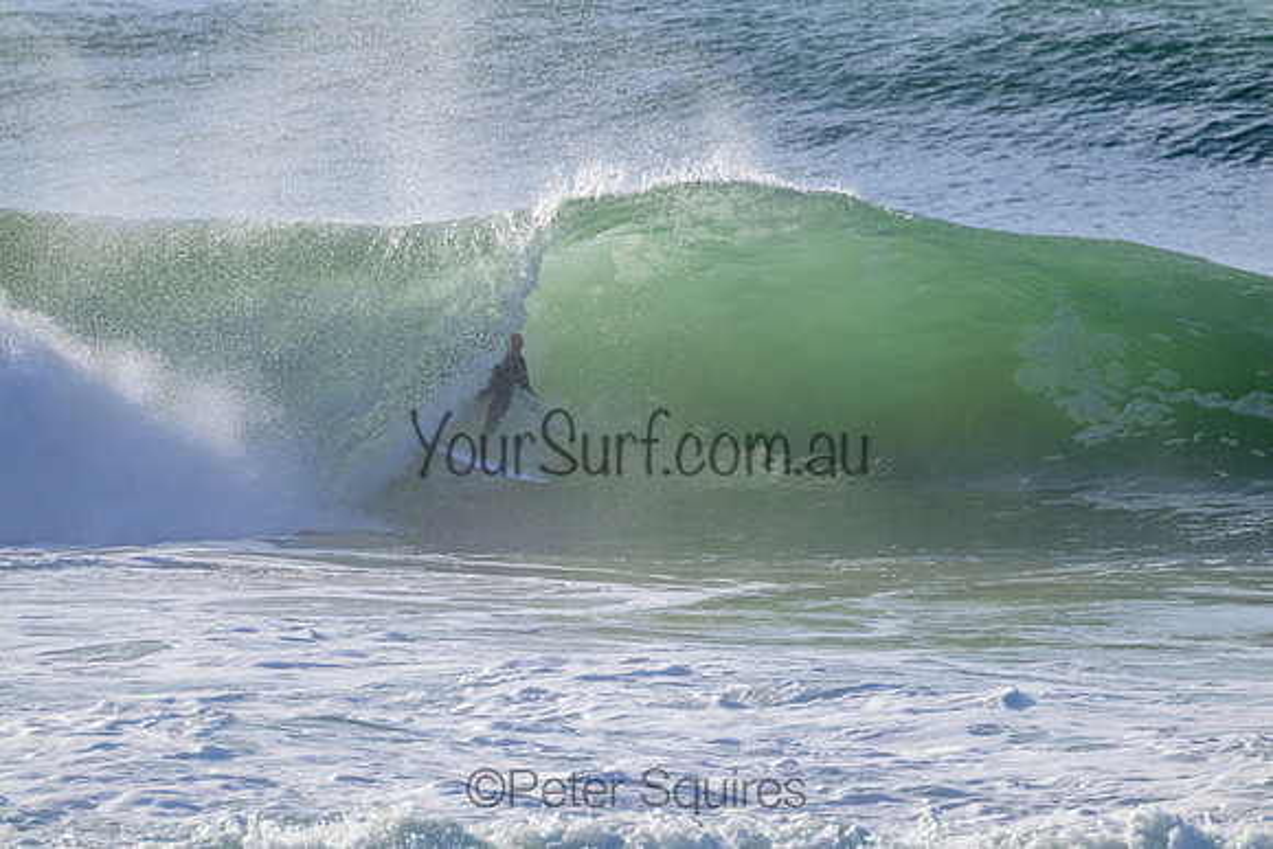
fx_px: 28294
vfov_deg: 1.7
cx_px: 636
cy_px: 424
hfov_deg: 2.6
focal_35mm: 800
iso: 800
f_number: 11
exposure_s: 1/2000
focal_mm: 800
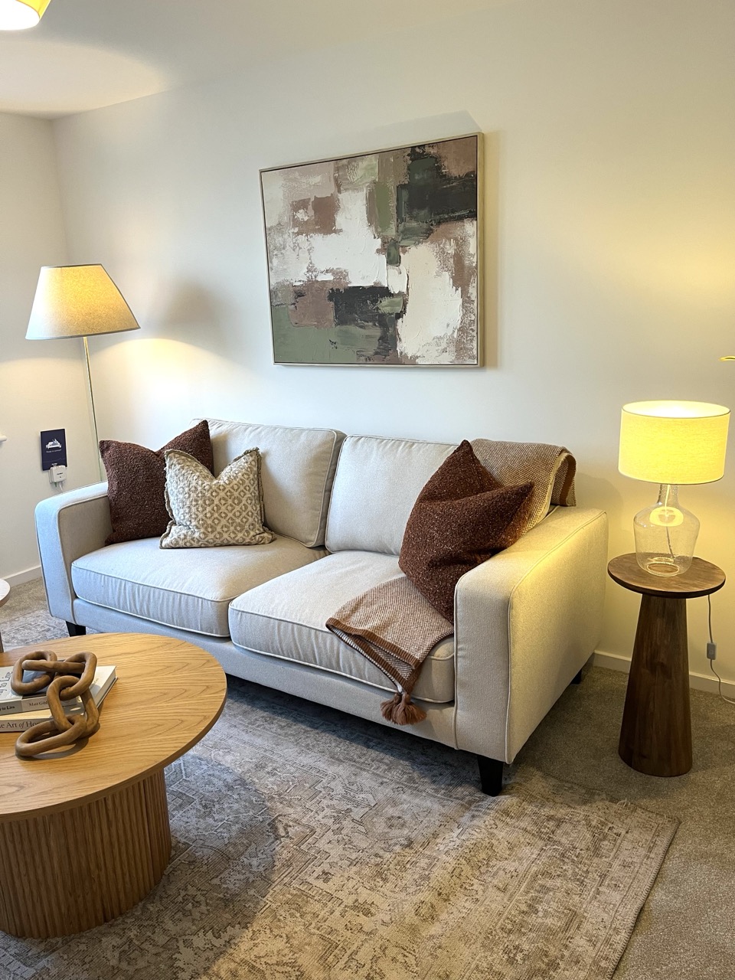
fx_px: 736
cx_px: 368
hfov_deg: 53.1
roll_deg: +2.4
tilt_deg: -14.1
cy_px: 490
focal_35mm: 26
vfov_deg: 67.3
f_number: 1.6
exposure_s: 1/50
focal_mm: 5.1
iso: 80
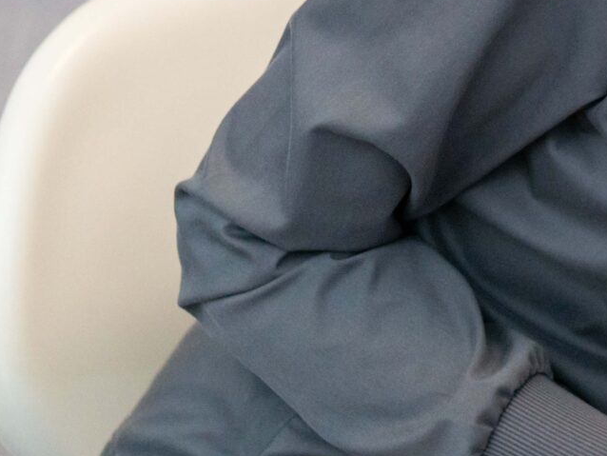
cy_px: -123
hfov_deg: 13.0
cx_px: 1153
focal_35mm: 135
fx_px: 2368
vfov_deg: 10.8
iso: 1250
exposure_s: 1/800
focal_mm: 35
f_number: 2
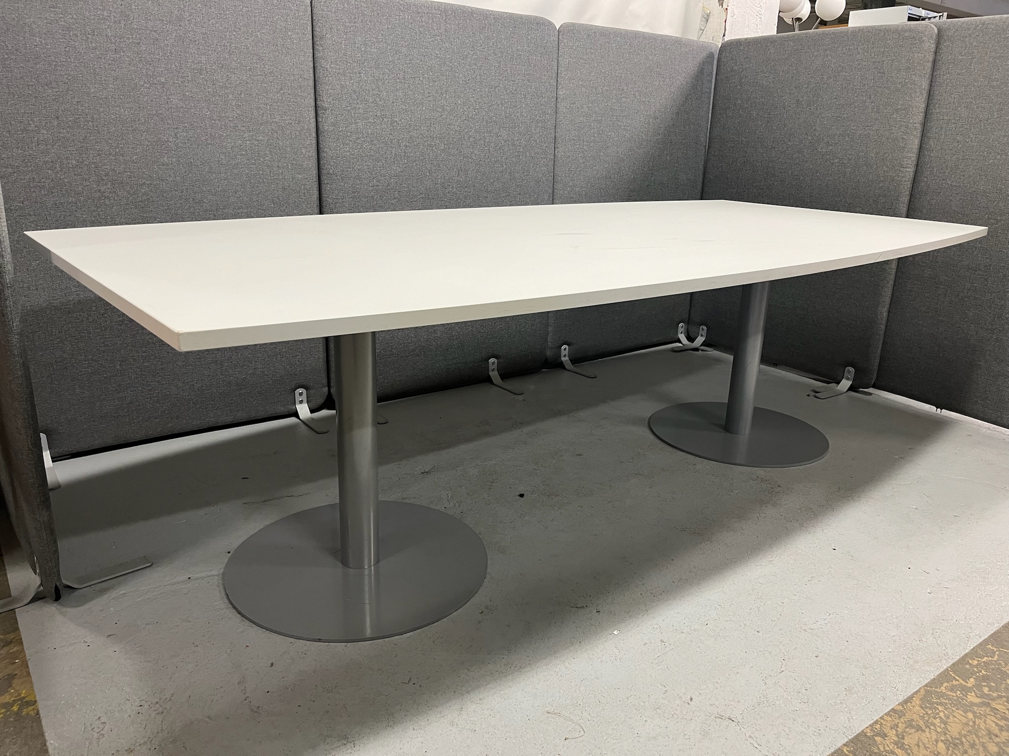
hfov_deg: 67.3
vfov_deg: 53.1
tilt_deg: -17.9
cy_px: 378
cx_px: 504
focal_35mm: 26
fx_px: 758
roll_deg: -1.1
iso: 125
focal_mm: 5.1
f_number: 1.6
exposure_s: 1/50
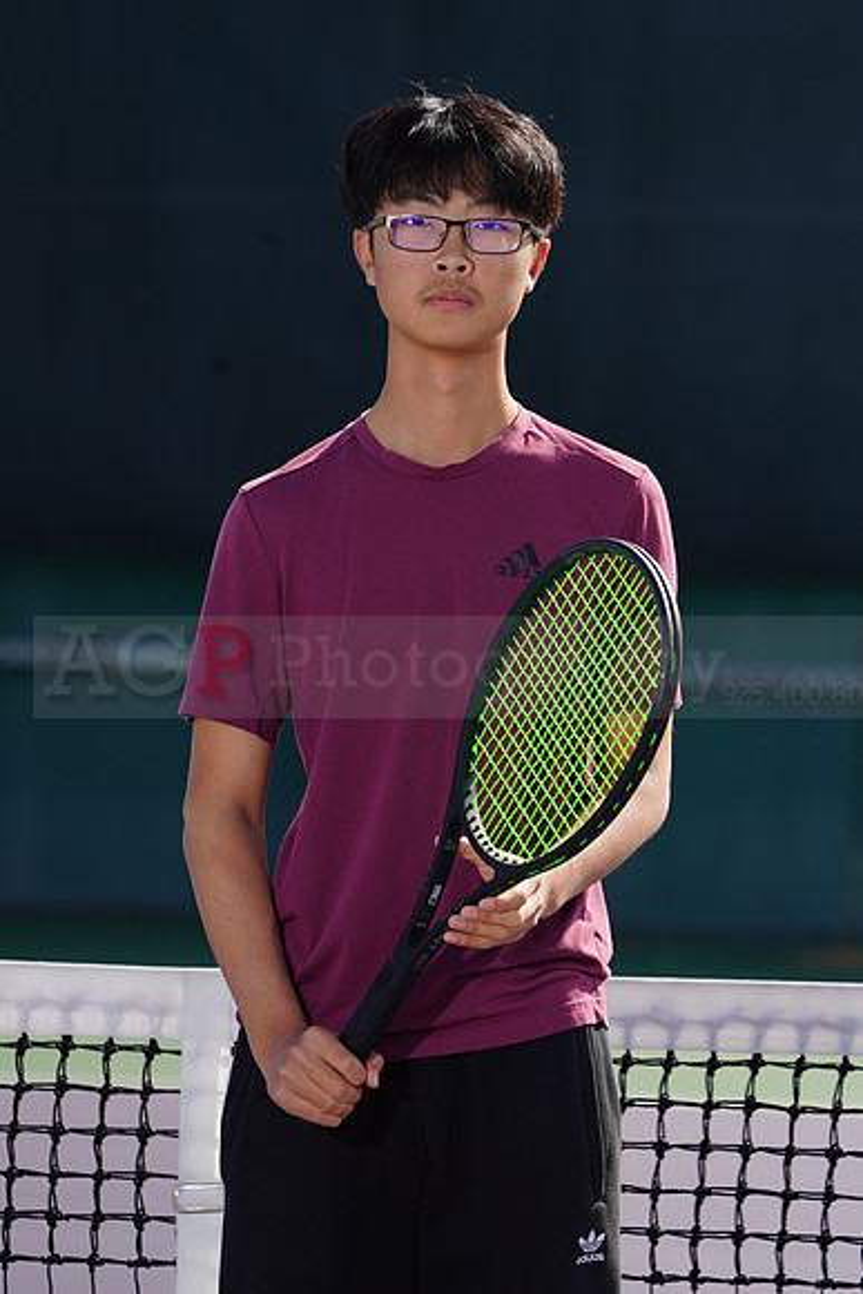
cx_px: 432
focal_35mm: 342
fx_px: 12289
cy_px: 647
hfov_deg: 4.0
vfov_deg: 6.0
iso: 100
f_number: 8
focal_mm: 342
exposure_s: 1/250
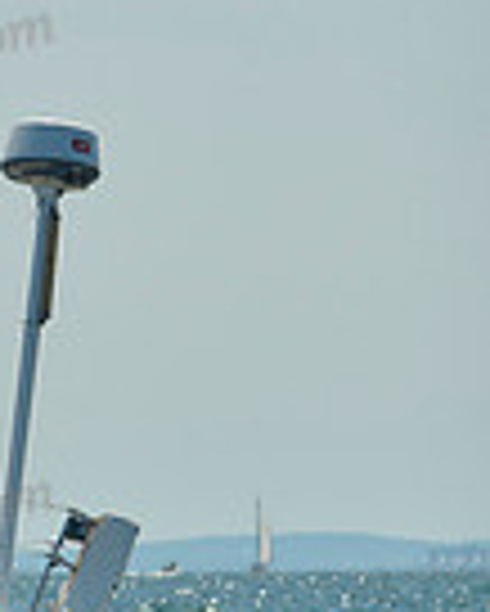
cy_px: 389
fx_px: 14486
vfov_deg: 2.4
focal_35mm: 800
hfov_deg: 1.9
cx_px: -809
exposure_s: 1/1250
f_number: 7.1
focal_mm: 200
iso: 280
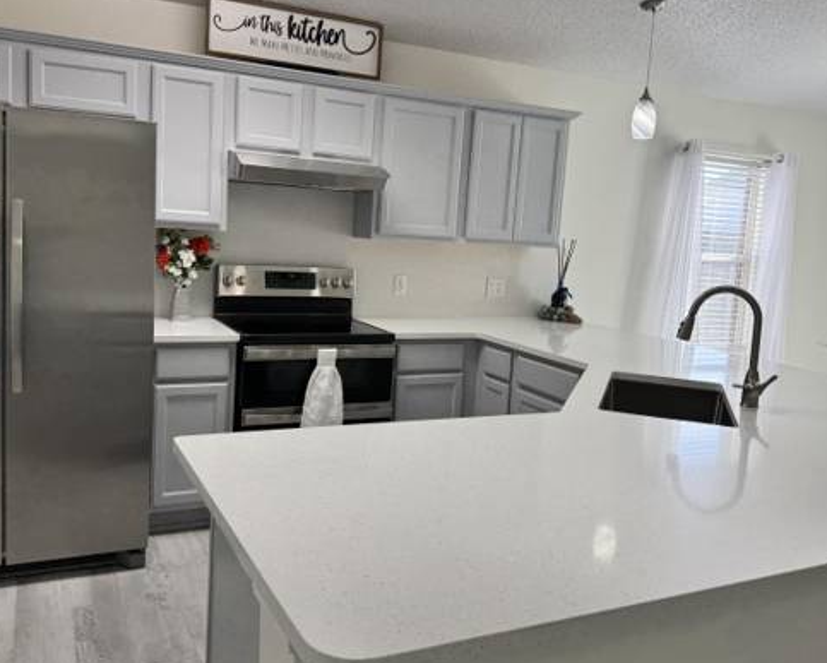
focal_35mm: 31
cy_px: 316
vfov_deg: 47.1
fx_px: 759
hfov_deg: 57.1
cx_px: 401
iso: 80
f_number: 1.78
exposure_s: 1/340
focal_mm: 6.76
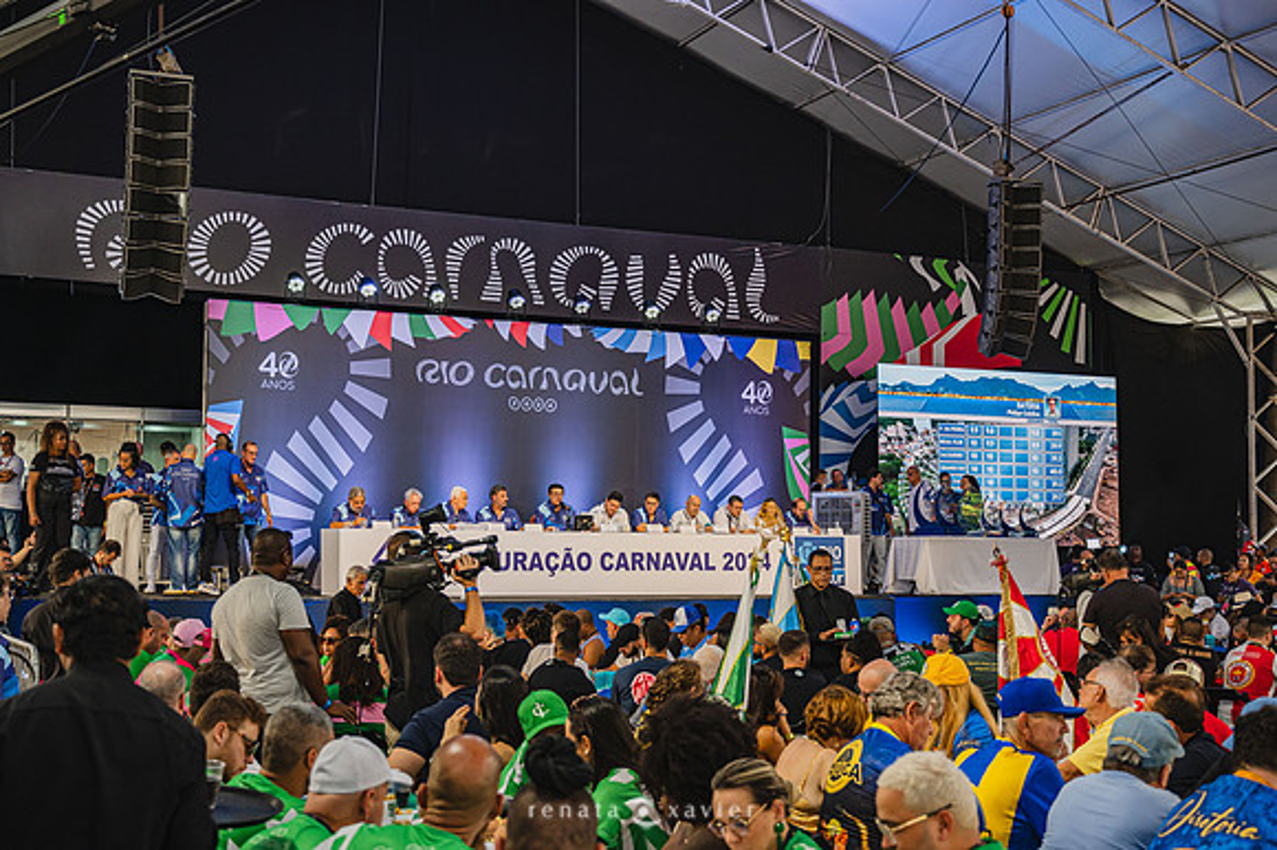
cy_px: 425
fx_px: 1524
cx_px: 638
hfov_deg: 45.5
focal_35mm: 43
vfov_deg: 31.2
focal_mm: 43
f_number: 4
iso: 1000
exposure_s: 1/320
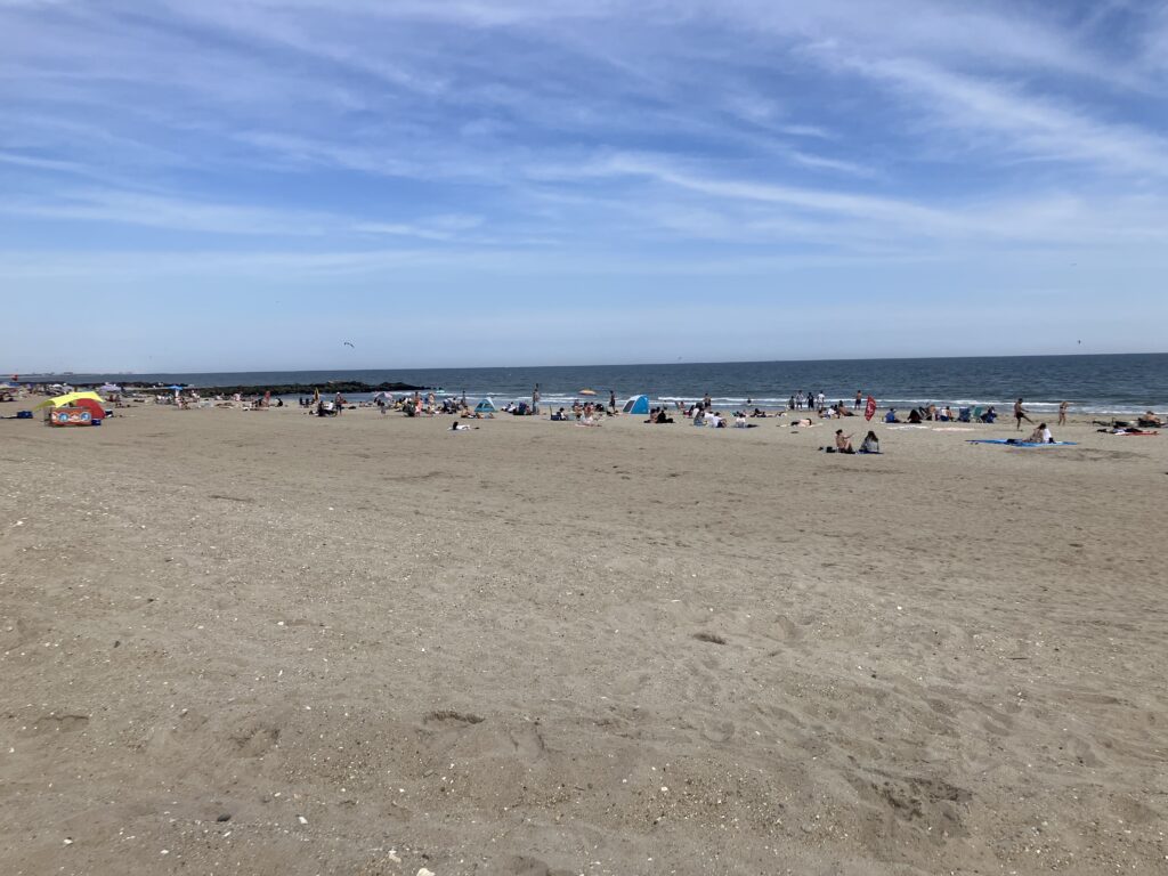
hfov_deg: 63.4
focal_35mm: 28
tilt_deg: -3.2
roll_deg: +1.1
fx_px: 945
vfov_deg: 49.7
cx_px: 584
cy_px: 438
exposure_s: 1/3247
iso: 32
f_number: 1.8
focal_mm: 3.99
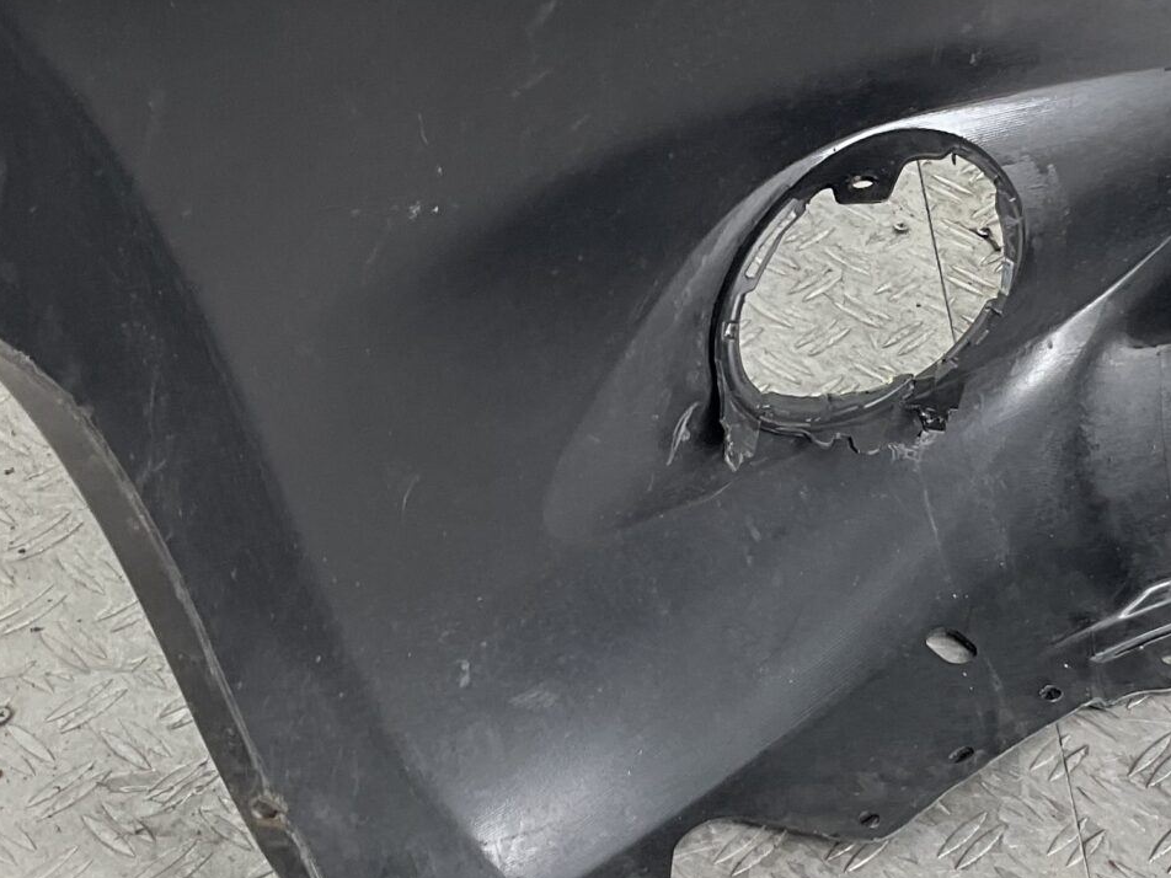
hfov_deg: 24.7
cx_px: 919
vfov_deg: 18.8
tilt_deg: -33.3
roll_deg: -6.7
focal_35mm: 78
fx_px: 2639
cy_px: 264
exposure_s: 1/100
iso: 20
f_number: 1.8
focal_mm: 3
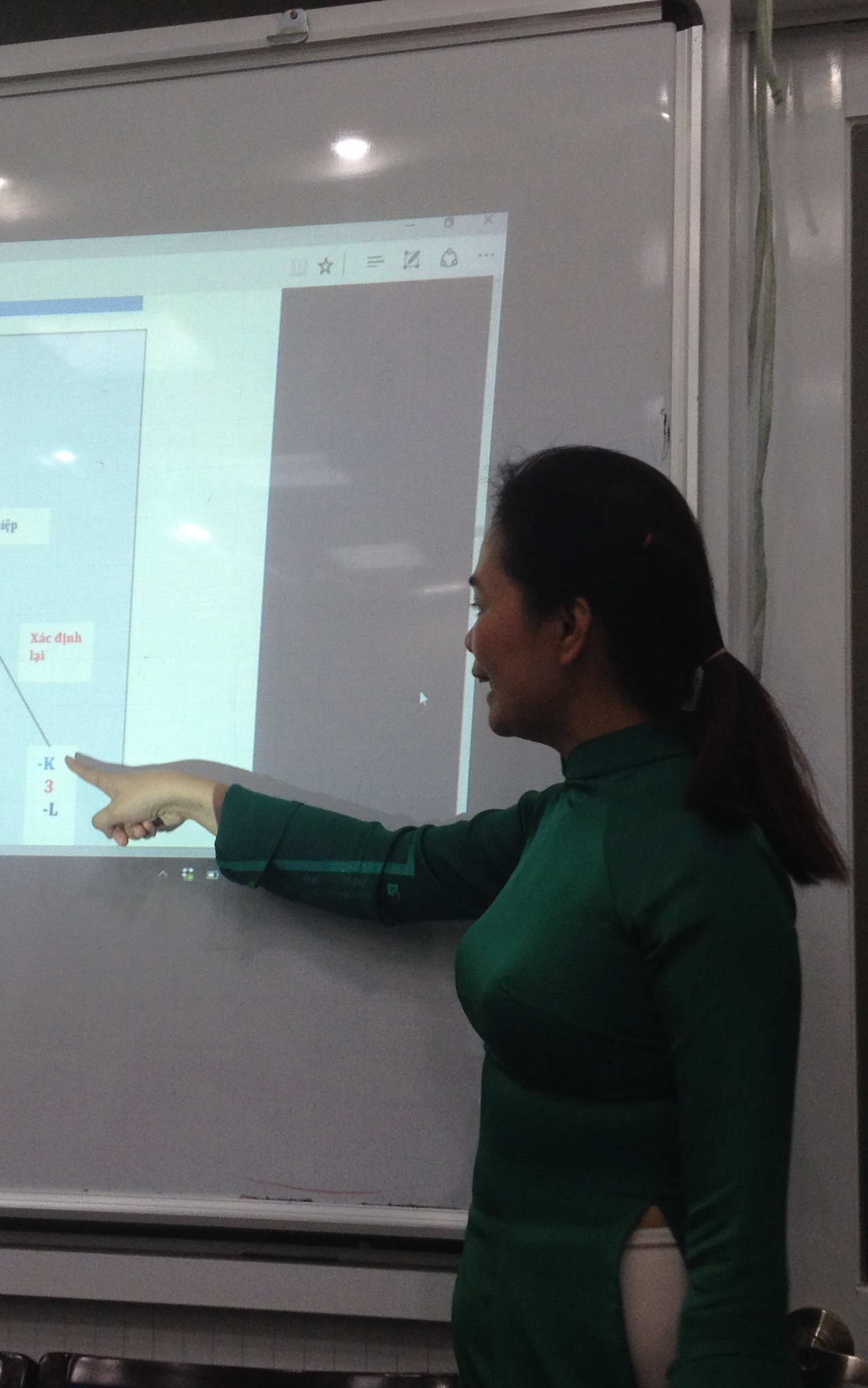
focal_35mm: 59
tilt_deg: +0.0
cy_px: 751
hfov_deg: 22.0
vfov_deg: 34.5
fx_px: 2232
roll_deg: -1.5
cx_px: 392
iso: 64
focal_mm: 4.28
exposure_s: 1/60
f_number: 2.4
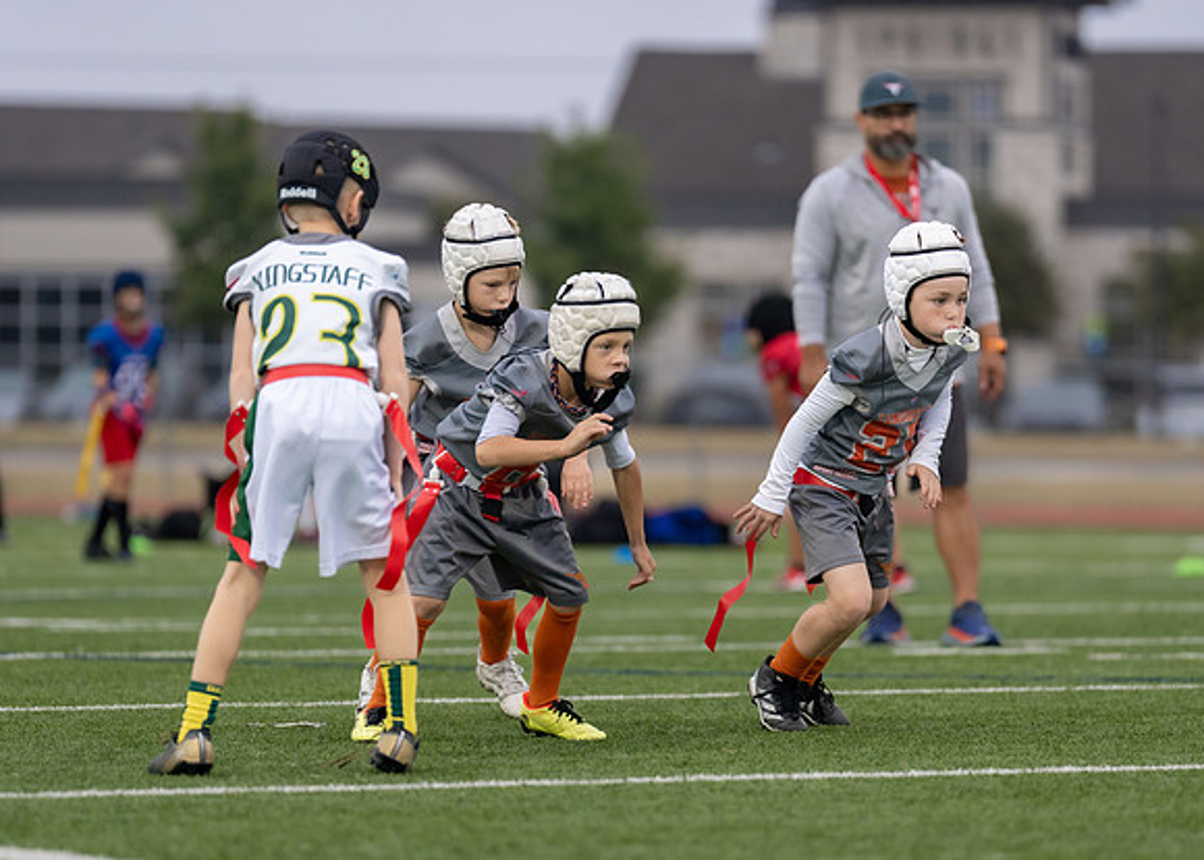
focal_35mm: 308
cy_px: 521
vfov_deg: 4.7
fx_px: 10525
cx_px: 653
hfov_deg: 6.5
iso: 500
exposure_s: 1/1000
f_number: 2.8
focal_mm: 200
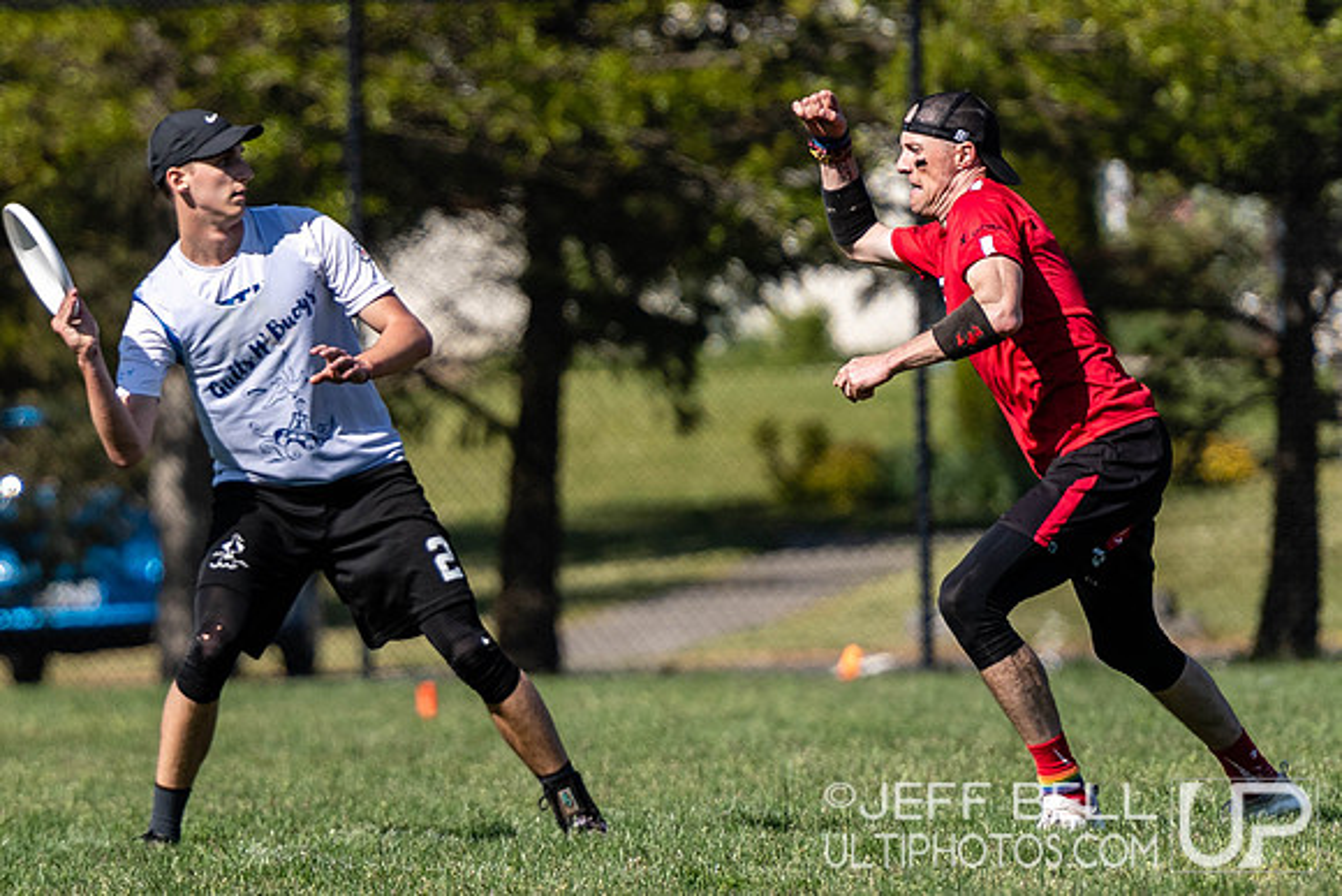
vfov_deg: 2.1
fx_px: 23881
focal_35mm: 641
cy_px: 473
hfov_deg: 3.2
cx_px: 285
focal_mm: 200
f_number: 2.8
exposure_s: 1/3200
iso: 100
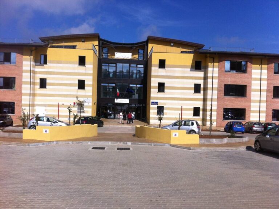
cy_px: 104
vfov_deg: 40.6
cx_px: 140
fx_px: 282
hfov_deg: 52.7
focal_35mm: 35
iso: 80
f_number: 2.8
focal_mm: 3.85
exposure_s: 1/3352
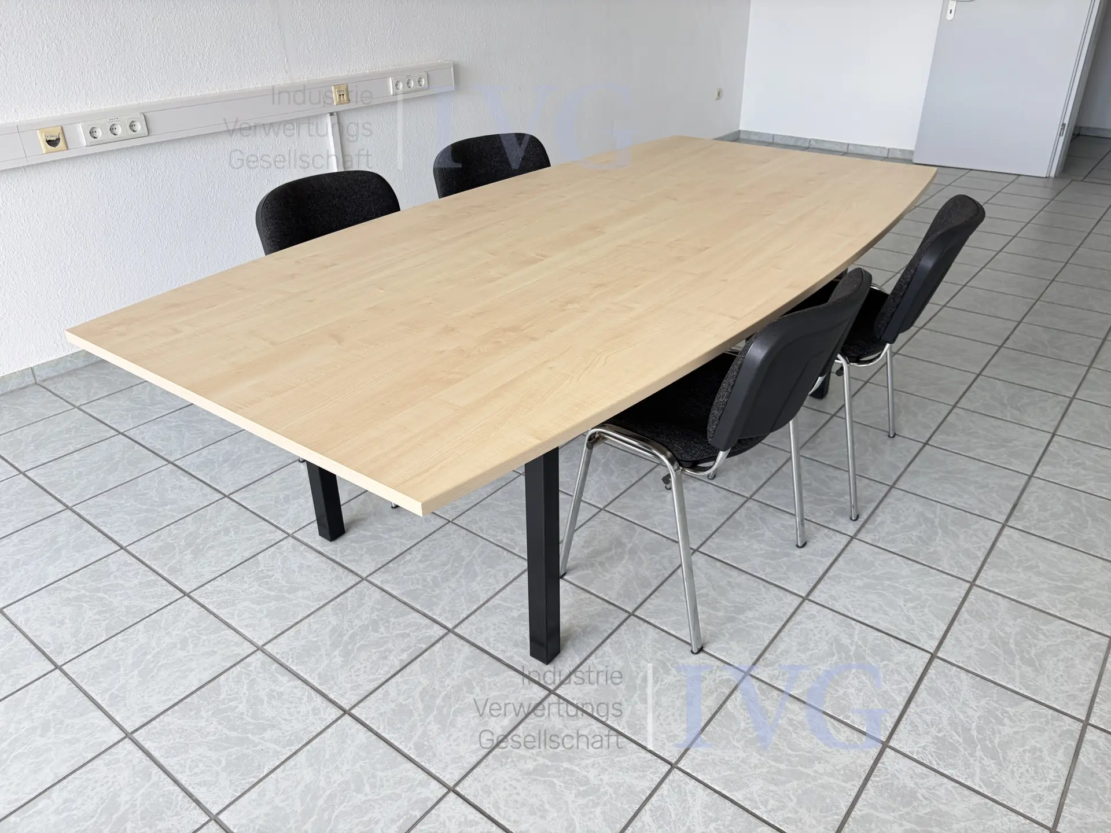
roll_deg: +0.0
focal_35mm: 26
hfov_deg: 67.3
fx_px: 834
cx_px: 556
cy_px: 416
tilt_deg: -27.4
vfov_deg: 53.1
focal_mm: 5.96
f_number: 1.6
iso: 50
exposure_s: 1/122
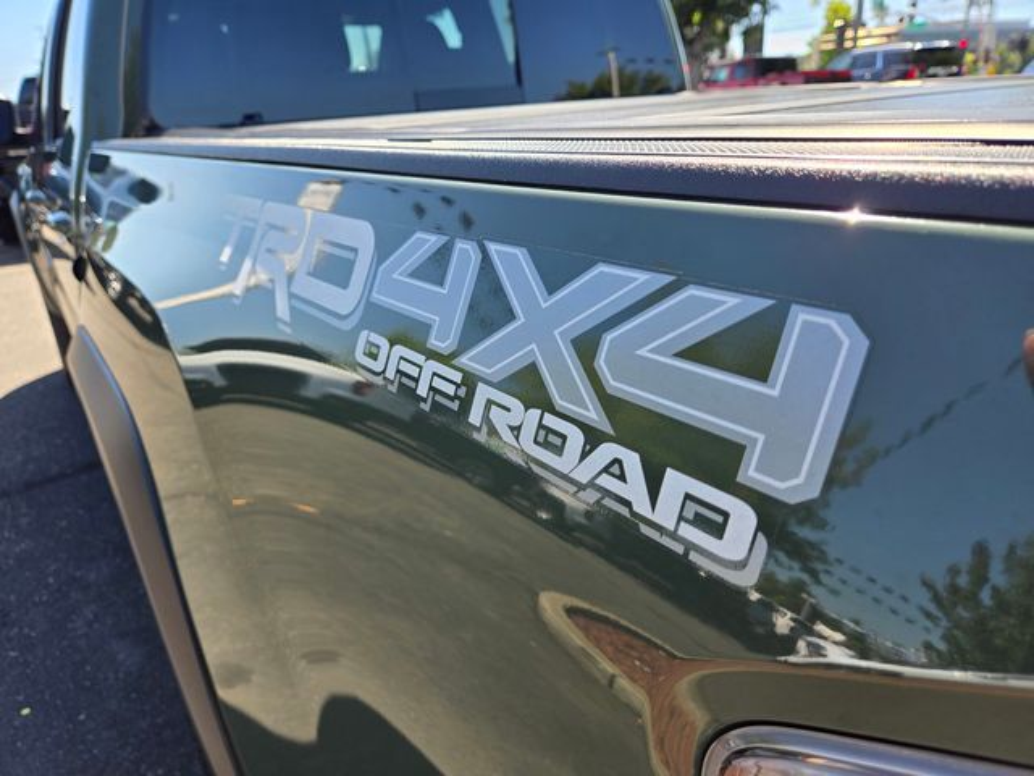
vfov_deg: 58.9
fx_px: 687
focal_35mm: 23
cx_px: 517
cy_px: 388
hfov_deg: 73.9
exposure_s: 1/606
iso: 25
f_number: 1.8
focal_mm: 5.4
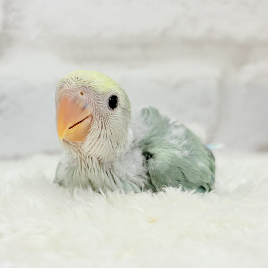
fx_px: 543
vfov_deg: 27.7
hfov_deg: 27.7
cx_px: 106
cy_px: 133
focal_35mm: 62
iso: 64
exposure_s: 1/100
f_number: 1.6
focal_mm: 5.96
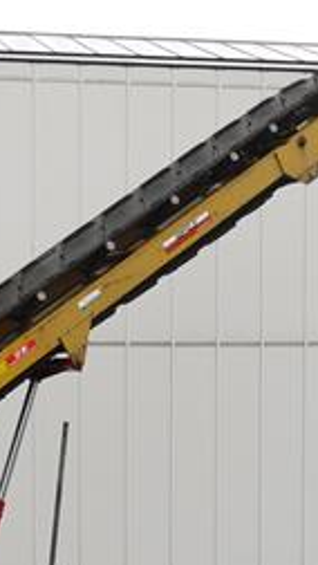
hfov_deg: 14.1
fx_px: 1243
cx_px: -72
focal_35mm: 83
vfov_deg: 25.0
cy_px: 473
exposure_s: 1/250
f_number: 5.6
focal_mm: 15
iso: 200
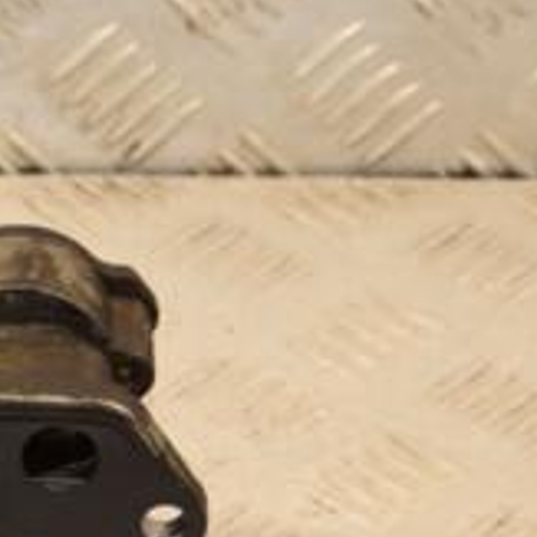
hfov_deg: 6.4
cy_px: 329
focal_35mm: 272
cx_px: -69
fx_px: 4774
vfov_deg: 6.4
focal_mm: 58
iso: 800
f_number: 6.3
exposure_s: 1/200
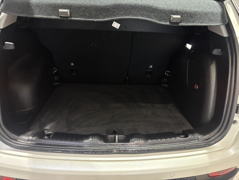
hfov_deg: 67.3
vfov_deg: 53.1
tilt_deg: -27.7
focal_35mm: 26
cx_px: 120
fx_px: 180
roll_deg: -2.2
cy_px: 90
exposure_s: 1/30
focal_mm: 5.96
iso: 800
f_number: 1.6
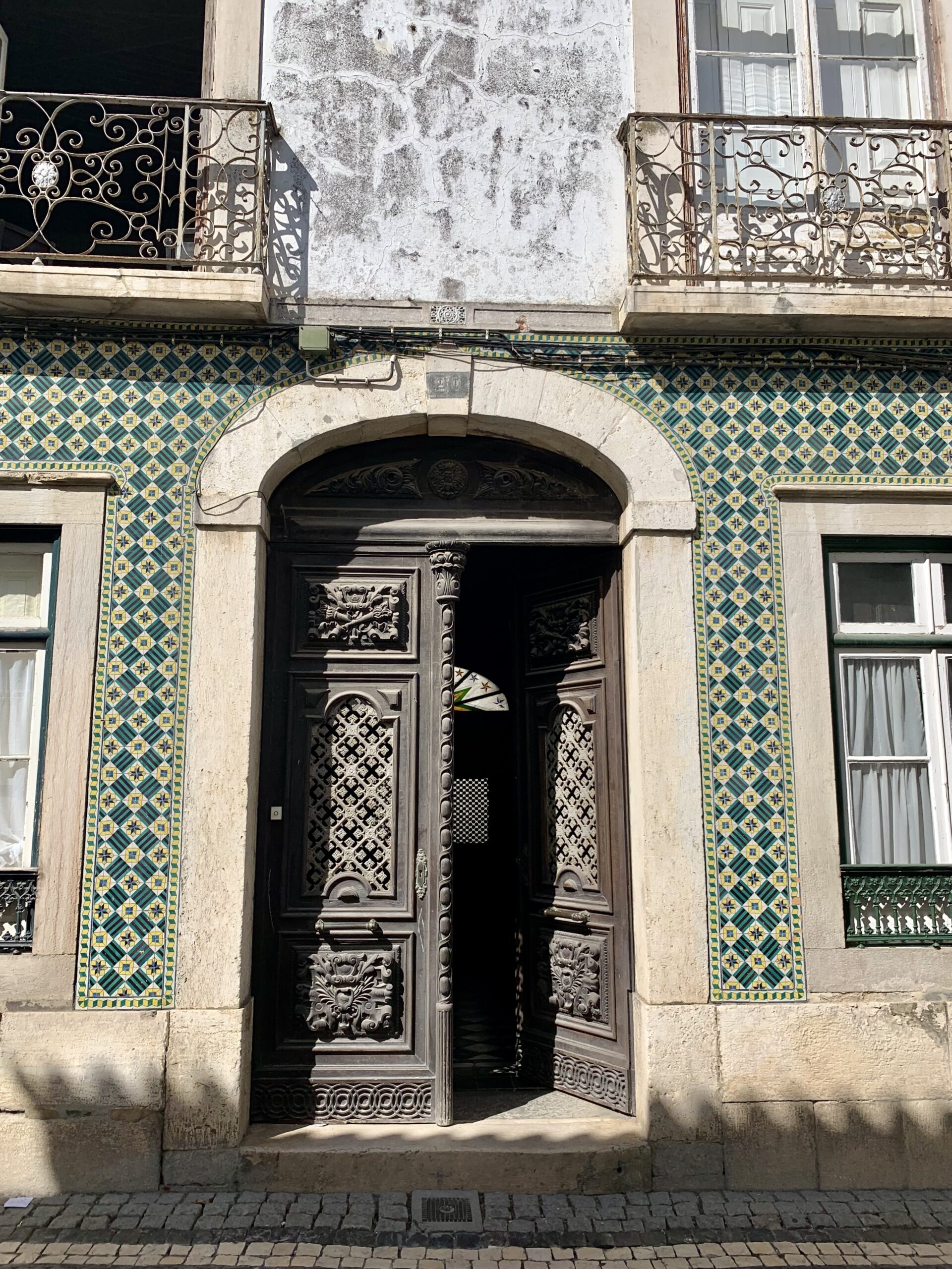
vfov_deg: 67.3
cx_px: 476
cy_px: 634
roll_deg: -0.8
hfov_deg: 53.1
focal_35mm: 26
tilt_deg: +11.4
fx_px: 953
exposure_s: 1/3185
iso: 25
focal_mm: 4.25
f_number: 1.8
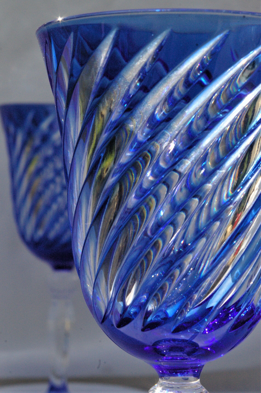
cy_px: 196
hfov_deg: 34.1
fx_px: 425
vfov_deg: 49.6
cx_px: 130
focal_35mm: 39
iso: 1600
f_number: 11
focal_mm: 26
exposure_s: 1/1000
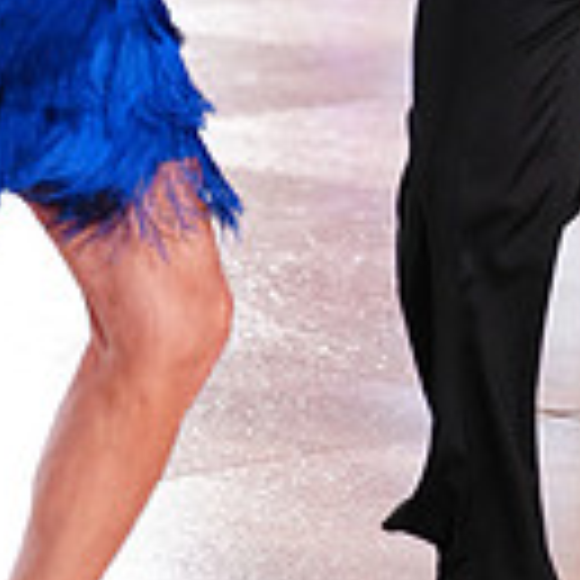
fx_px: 5706
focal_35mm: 301
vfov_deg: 5.8
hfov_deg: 5.8
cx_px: 335
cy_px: -265
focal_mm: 79
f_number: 2.8
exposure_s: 1/640
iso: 2000
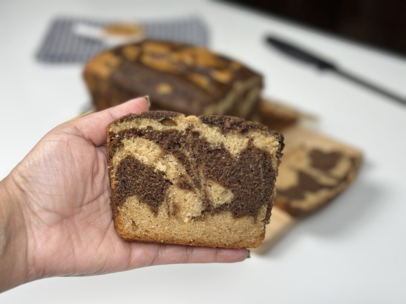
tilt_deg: -34.6
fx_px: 563
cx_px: 203
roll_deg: -1.4
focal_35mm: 48
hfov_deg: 39.7
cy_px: 152
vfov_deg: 30.3
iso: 80
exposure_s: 1/373
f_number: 1.78
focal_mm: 6.86
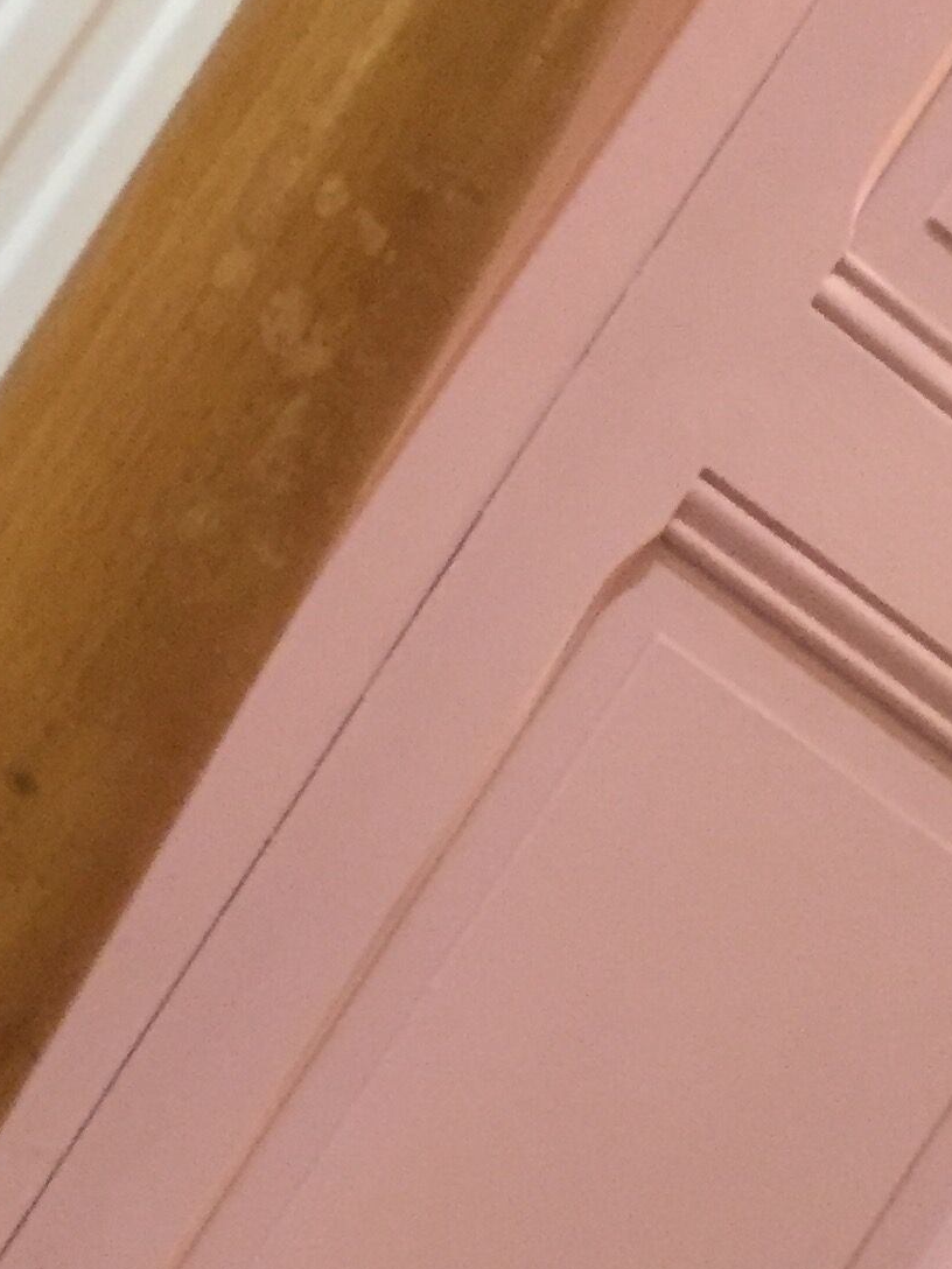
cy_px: 530
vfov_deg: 22.5
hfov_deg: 16.4
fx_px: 3190
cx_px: -116
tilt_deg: +2.3
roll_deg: -32.9
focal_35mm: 87
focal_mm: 4.15
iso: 250
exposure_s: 1/20
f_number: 2.2
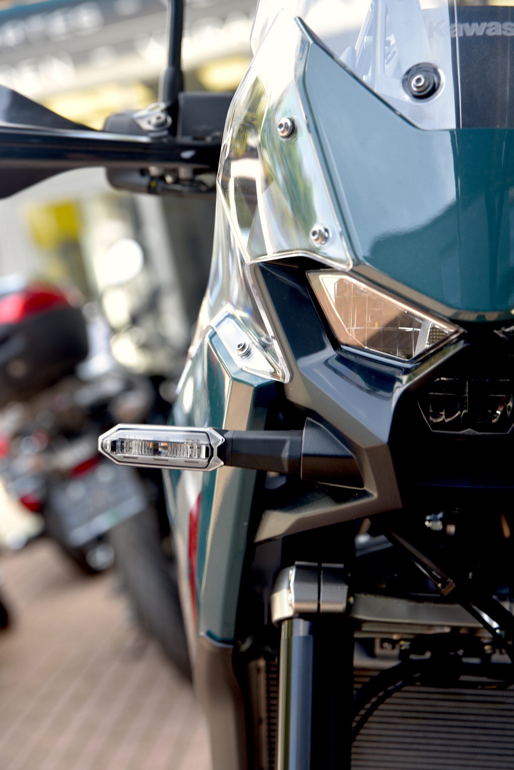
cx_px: 257
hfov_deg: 19.5
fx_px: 1498
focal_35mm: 70
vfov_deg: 28.8
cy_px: 385
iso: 100
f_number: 4
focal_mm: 70
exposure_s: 1/60
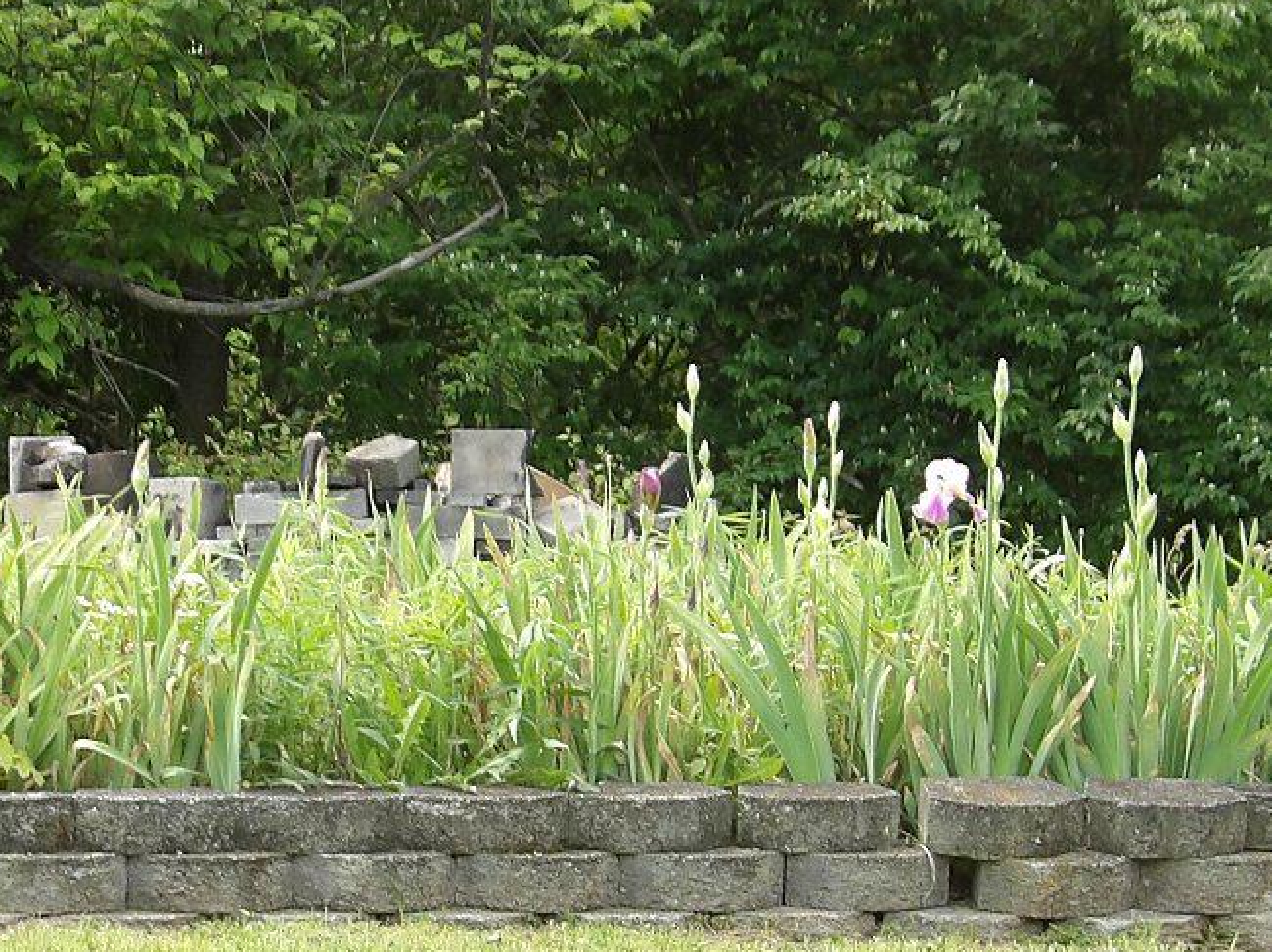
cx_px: 454
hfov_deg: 7.4
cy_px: 649
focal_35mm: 268
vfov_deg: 5.5
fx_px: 9844
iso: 100
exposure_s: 1/131
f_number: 3.6
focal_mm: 15.3
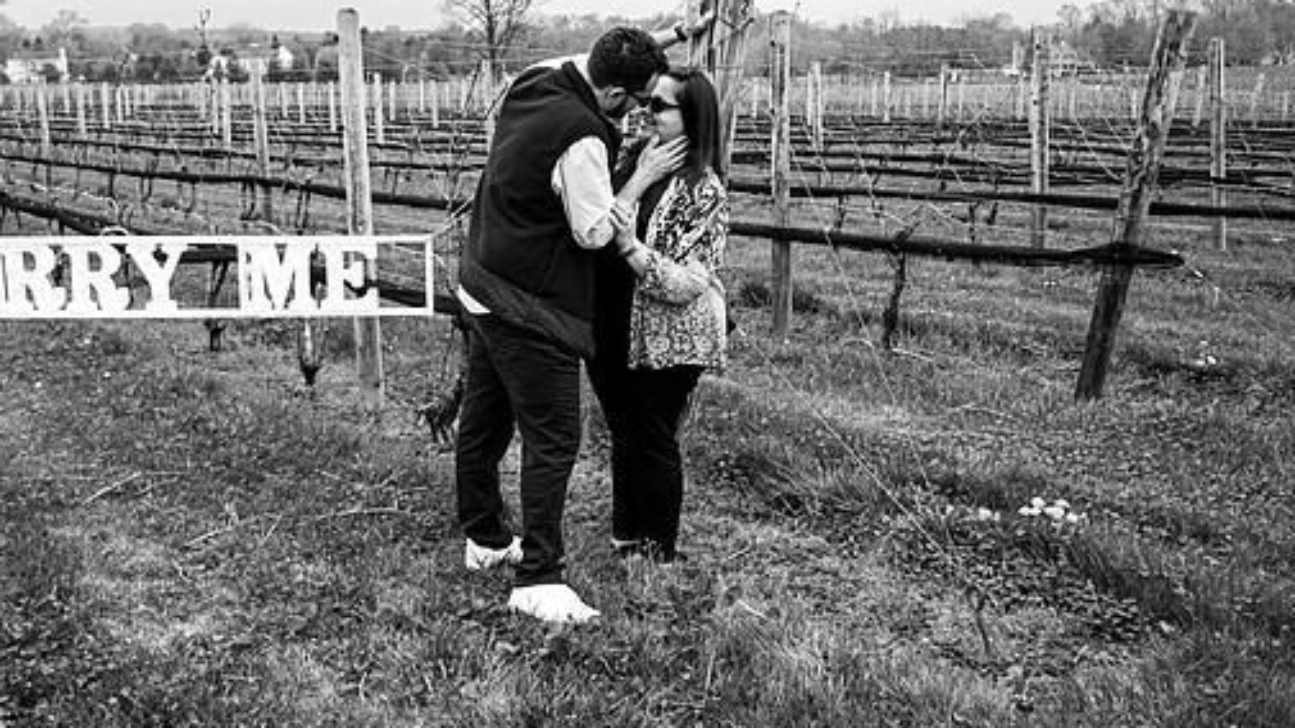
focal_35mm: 38
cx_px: 574
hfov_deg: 52.7
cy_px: 295
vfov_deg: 31.1
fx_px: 1305
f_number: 4
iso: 64
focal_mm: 29.5
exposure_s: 1/200
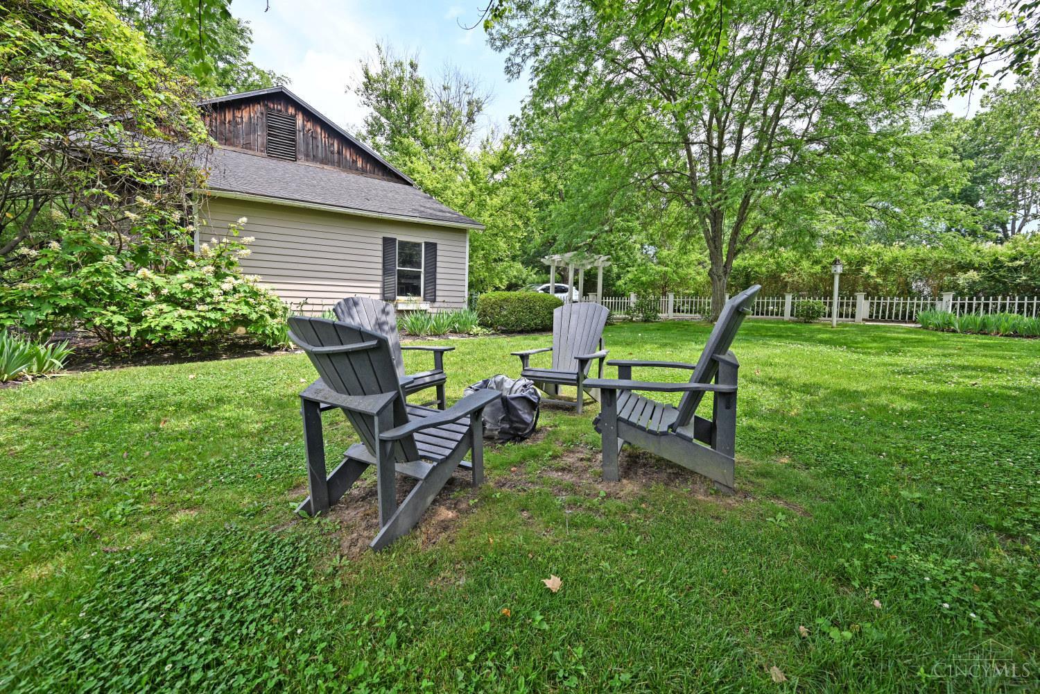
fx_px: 404
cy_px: 347
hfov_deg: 104.3
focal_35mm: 14
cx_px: 520
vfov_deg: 81.2
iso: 100
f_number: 5.6
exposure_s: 1/250
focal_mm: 14
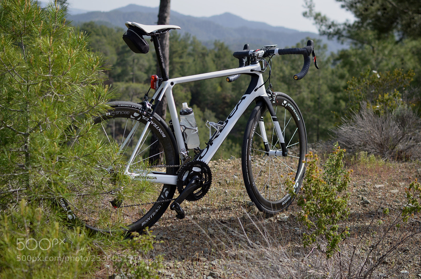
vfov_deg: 25.6
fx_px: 613
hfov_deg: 37.9
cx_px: 210
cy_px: 140
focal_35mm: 52
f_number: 2.8
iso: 200
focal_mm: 35
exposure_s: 1/2000
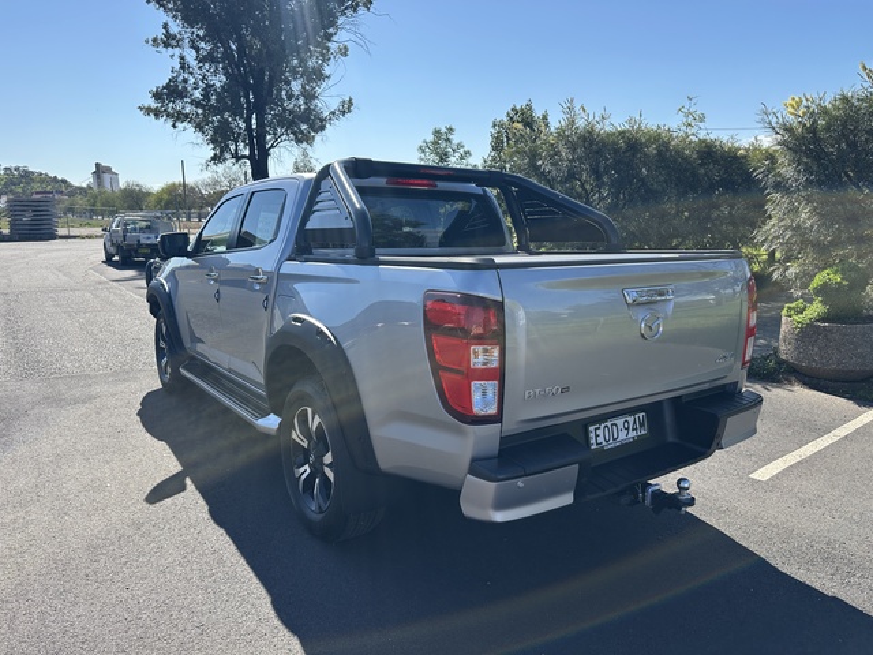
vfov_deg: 56.8
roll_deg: -0.3
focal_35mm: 24
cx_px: 436
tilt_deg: -9.2
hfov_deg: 71.6
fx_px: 605
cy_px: 328
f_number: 1.78
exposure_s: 1/2353
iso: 80
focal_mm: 6.86
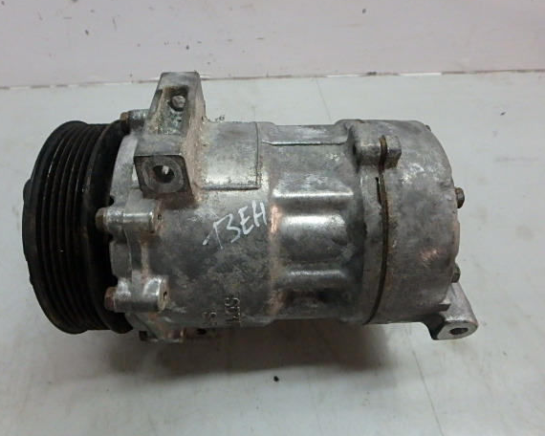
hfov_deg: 72.5
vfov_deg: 60.9
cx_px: 255
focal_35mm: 23
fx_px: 371
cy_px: 215
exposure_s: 1/160
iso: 800
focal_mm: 3.7
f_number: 3.5
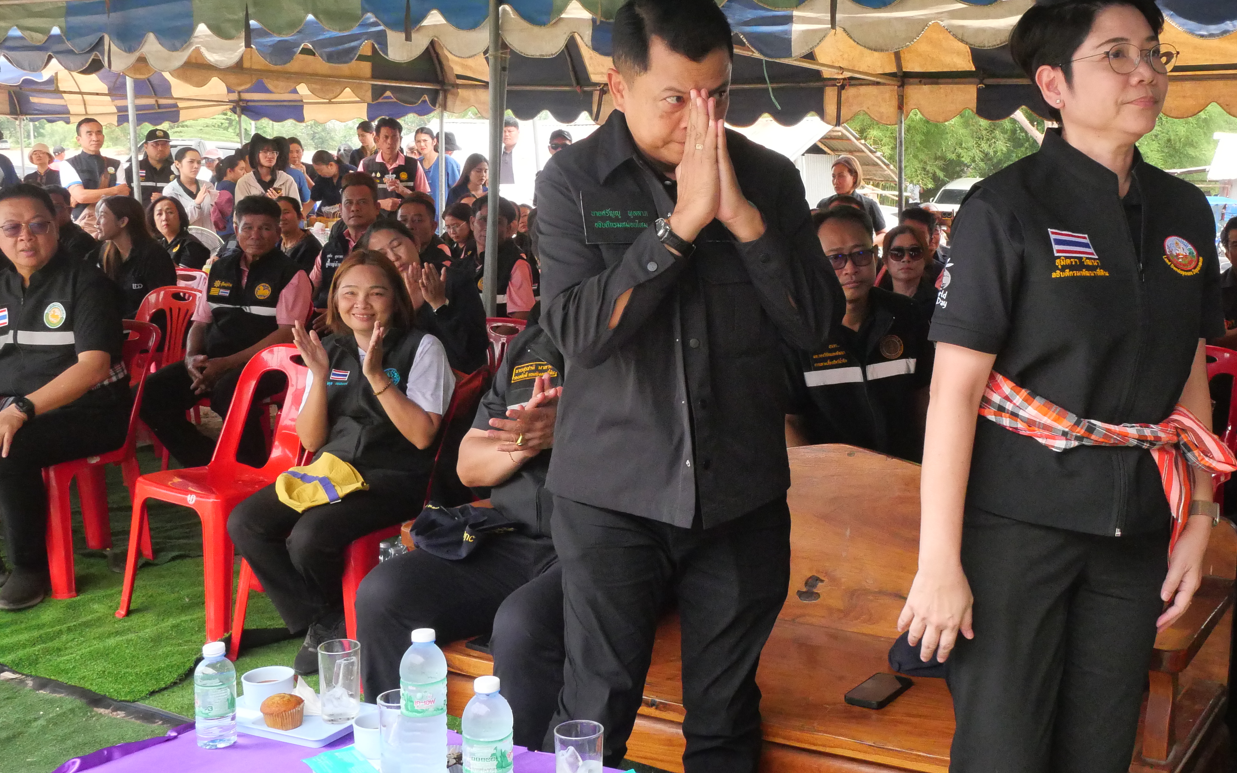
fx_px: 1382
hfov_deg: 47.7
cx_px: 782
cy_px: 302
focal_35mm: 41
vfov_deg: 31.1
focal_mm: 14
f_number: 9
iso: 3200
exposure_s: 1/500
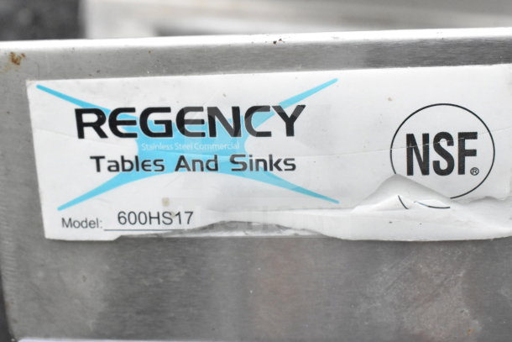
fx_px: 960
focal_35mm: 68
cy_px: 171
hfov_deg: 29.9
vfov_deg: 20.2
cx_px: 256
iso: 6400
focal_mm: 45
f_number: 14
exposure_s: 1/800
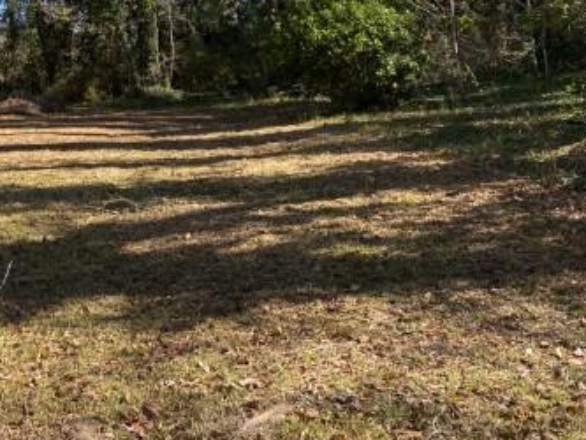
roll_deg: +1.4
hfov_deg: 36.2
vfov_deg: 28.8
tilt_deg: +6.2
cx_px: 77
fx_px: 847
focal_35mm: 50
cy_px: 120
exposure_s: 1/630
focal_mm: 4.25
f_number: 1.8
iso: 32
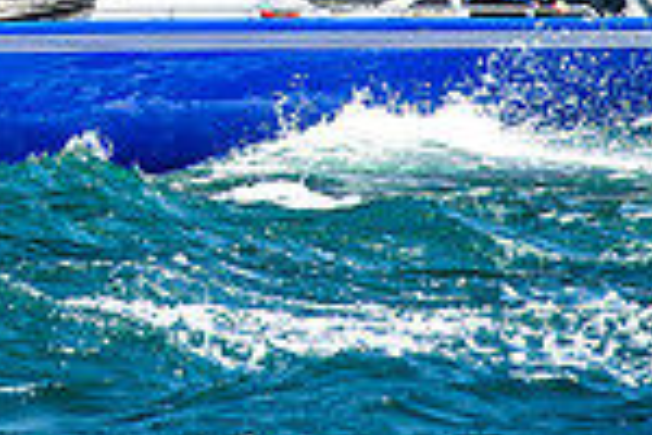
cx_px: -304
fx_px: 13981
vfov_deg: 1.8
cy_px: -296
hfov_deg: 2.7
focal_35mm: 772
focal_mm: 200
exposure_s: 1/1000
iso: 320
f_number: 5
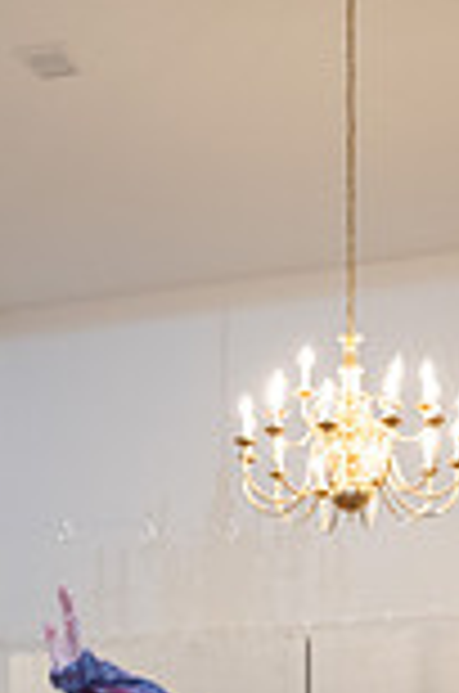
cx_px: 310
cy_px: 914
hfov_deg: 16.5
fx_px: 1575
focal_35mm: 82
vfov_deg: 22.1
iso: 1600
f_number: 3.5
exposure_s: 1/200
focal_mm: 28
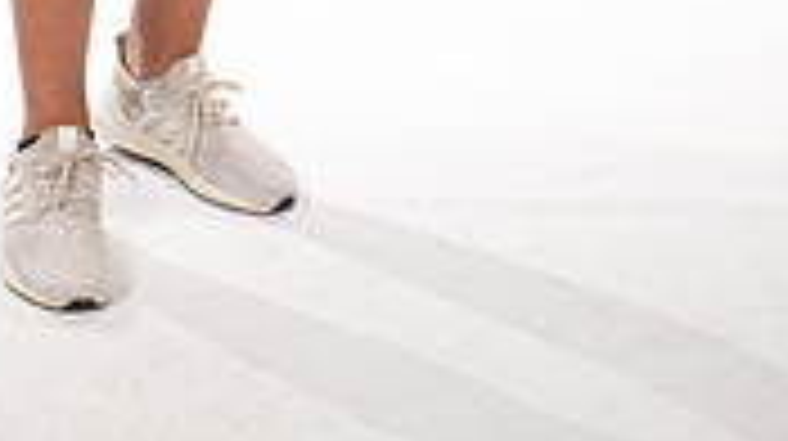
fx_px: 3152
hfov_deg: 14.2
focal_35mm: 151
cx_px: 176
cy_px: -554
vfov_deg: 7.6
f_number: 8
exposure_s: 1/400
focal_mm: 56
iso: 640
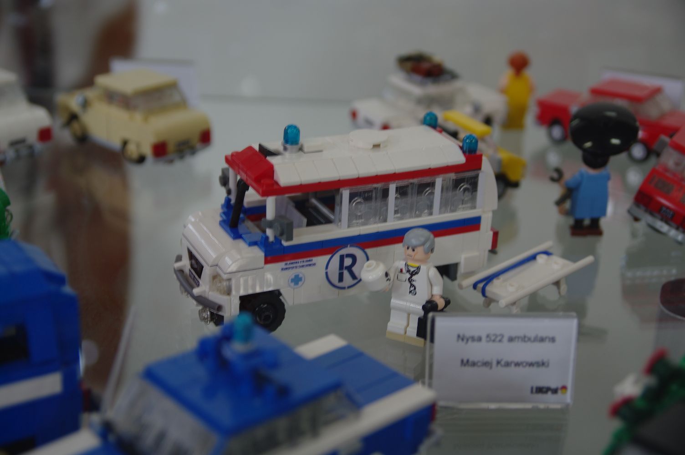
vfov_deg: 23.1
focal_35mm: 58
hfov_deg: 34.2
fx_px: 1112
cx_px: 342
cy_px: 228
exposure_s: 1/8
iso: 100
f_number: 3.5
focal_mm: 39
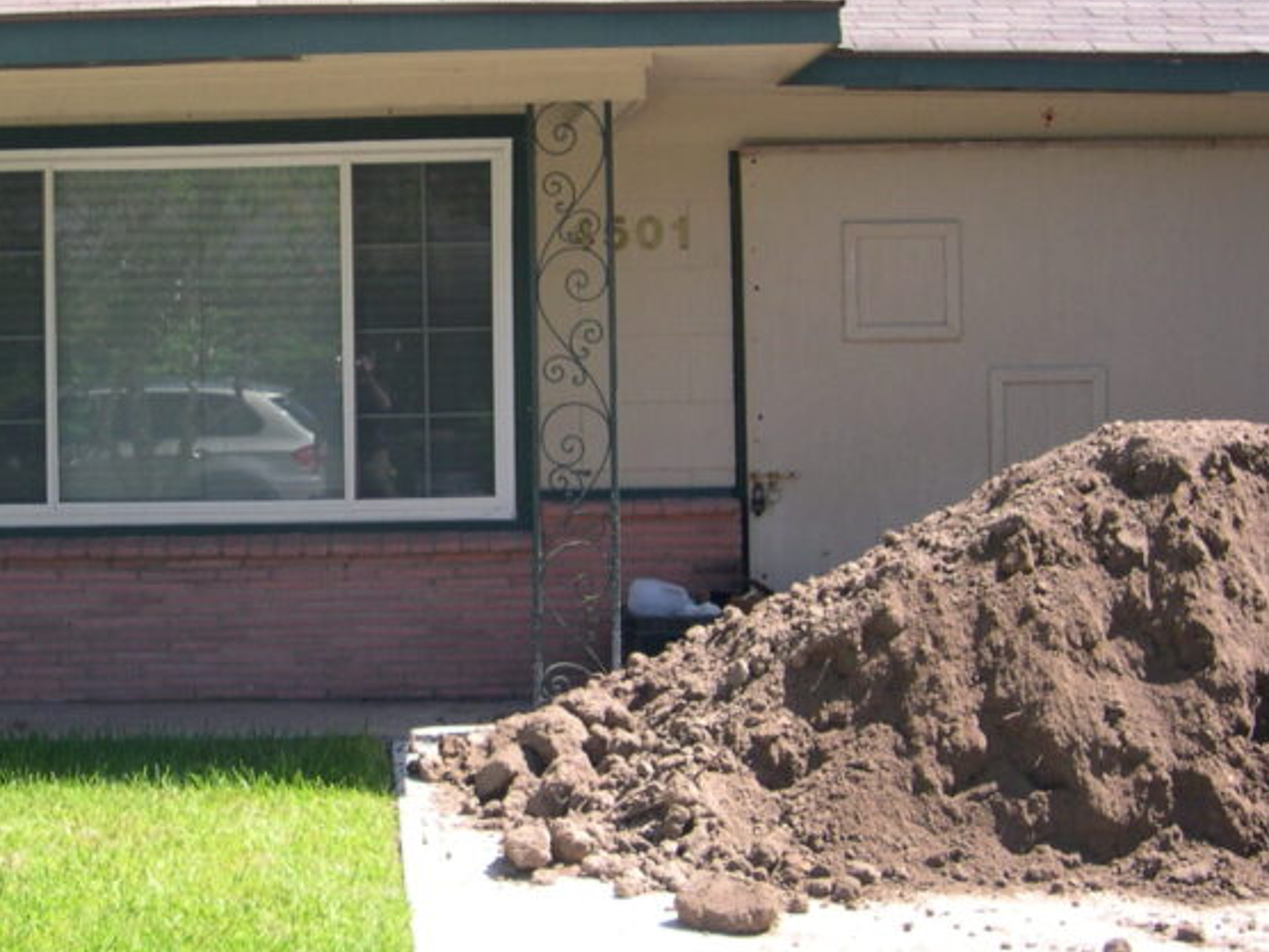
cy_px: 333
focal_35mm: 70
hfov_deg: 26.8
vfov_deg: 21.0
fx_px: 2566
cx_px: 107
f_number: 2.8
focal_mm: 8
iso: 100
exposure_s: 1/573
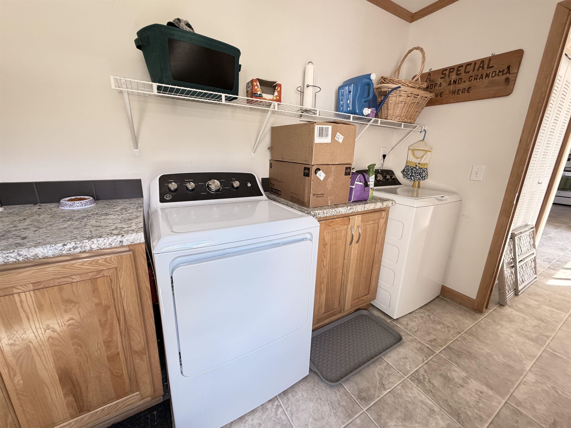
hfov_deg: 102.1
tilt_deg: -13.8
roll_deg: -1.3
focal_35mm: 14
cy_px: 214
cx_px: 286
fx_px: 231
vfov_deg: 85.7
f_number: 2.2
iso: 320
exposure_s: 1/80
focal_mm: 2.22
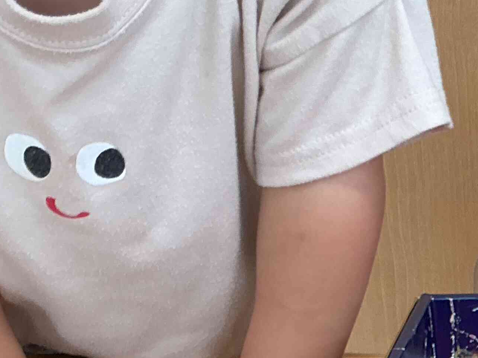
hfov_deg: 18.9
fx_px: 1257
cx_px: 717
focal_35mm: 91
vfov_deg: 16.1
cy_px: 275
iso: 50
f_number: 1.8
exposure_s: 1/60
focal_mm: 3
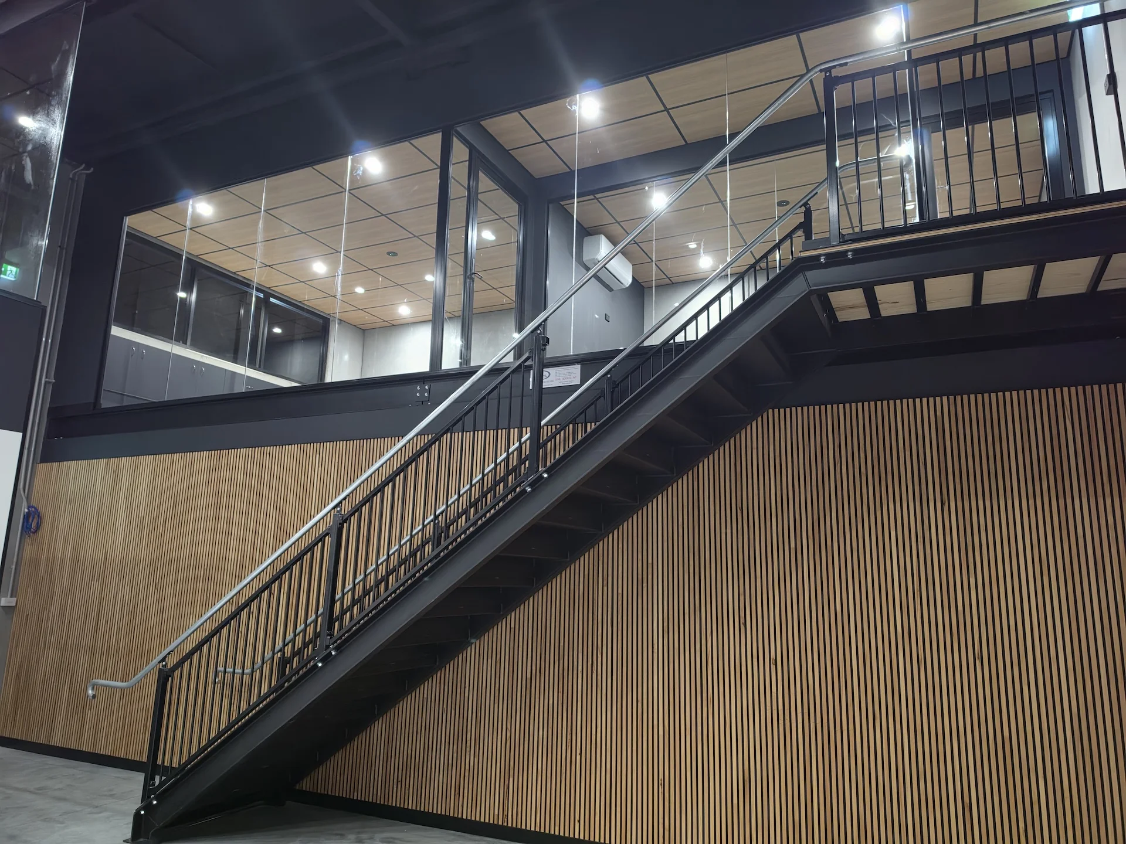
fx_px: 748
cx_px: 563
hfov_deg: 73.9
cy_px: 422
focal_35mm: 23
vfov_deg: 58.9
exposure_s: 1/100
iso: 1600
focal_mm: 6.5
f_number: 1.4
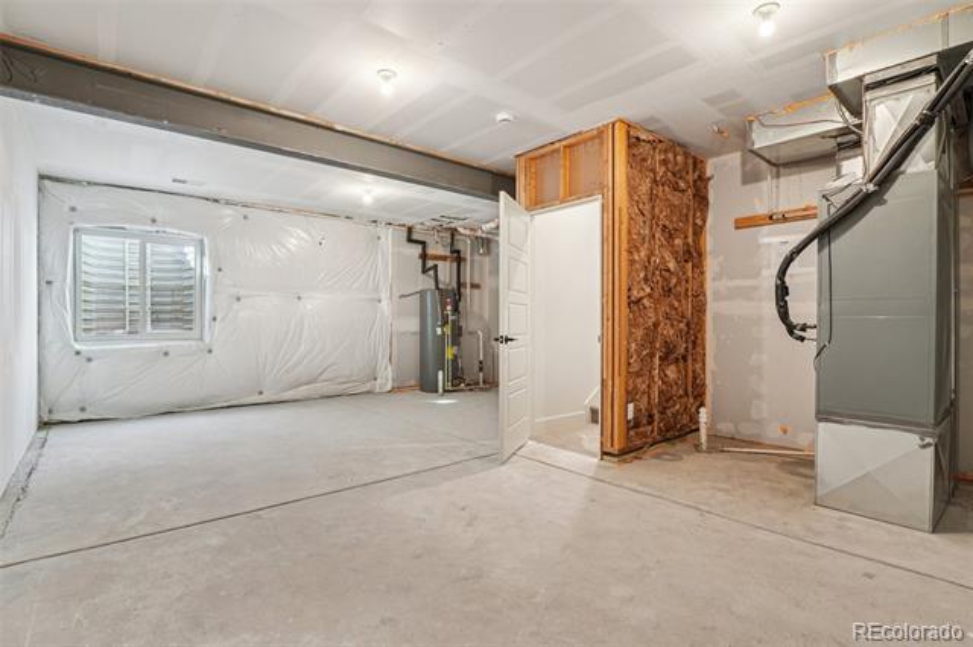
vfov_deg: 72.0
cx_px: 486
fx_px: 446
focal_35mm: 16
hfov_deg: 95.0
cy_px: 324
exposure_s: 1/15
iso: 800
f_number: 8
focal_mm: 11
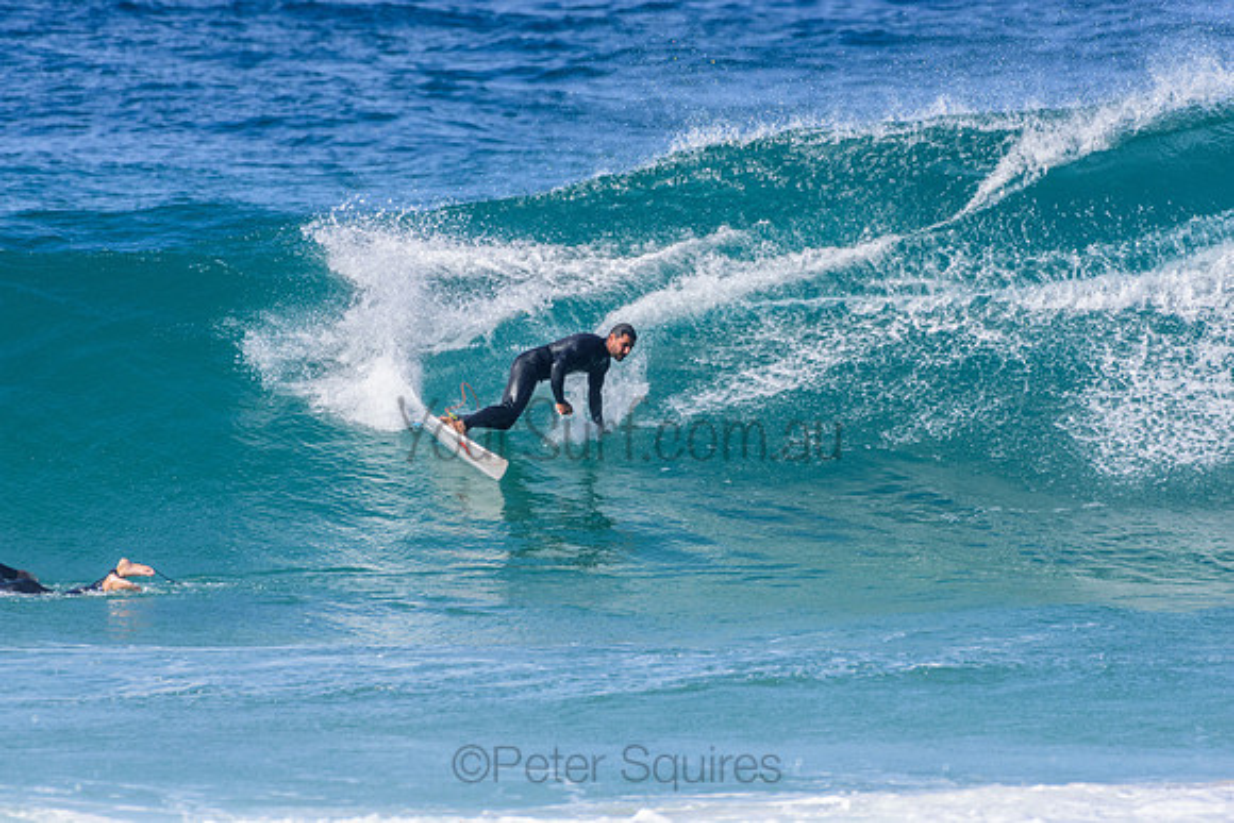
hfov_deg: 2.7
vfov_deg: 1.8
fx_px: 25713
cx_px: 617
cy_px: 412
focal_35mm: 750
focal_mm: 500
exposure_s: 1/2000
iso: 360
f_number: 5.6
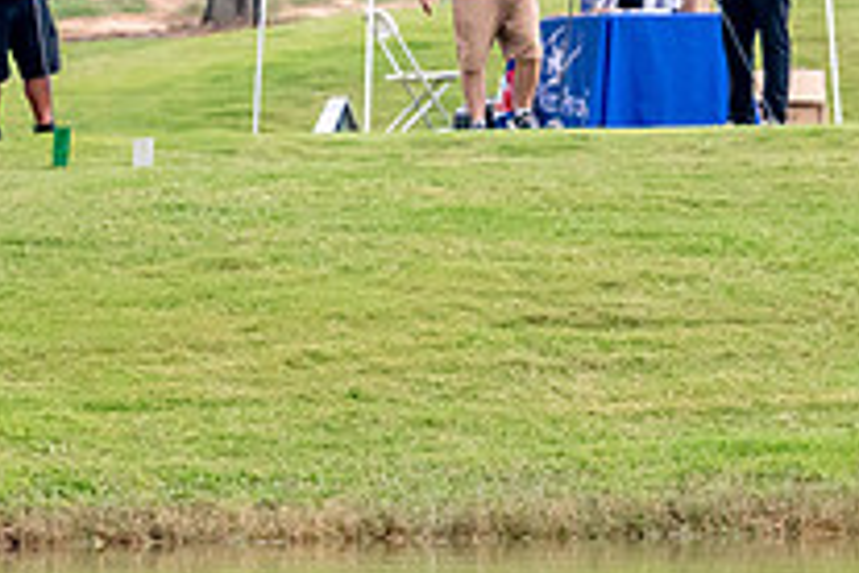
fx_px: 29084
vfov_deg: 1.1
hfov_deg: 1.7
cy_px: 114
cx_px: 552
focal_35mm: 1219
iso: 2000
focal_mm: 290
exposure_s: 1/2000
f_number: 5.6
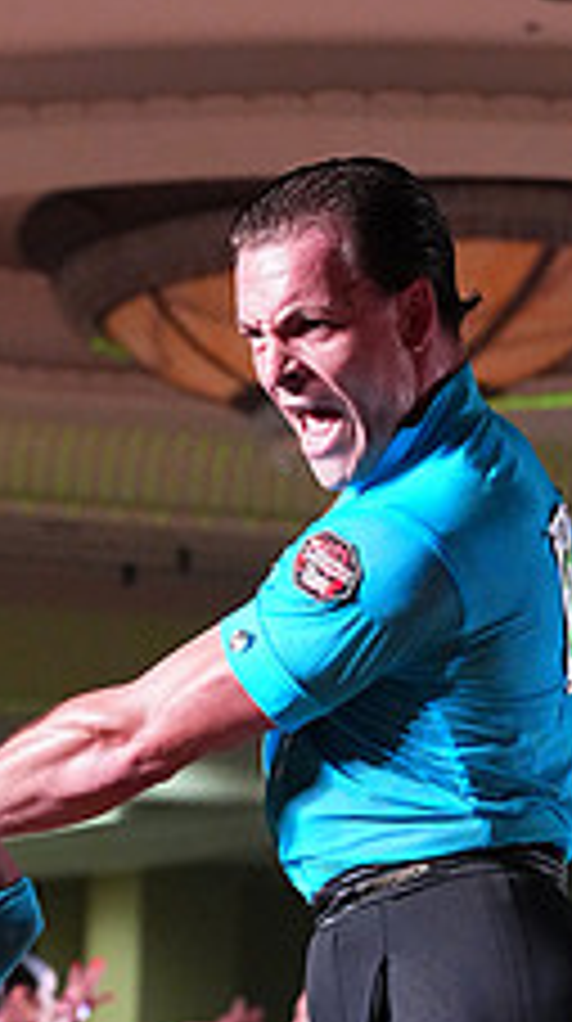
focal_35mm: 236
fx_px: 6390
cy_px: 1211
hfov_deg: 5.1
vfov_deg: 9.0
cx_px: 142
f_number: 5
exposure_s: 1/400
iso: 10000
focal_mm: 88
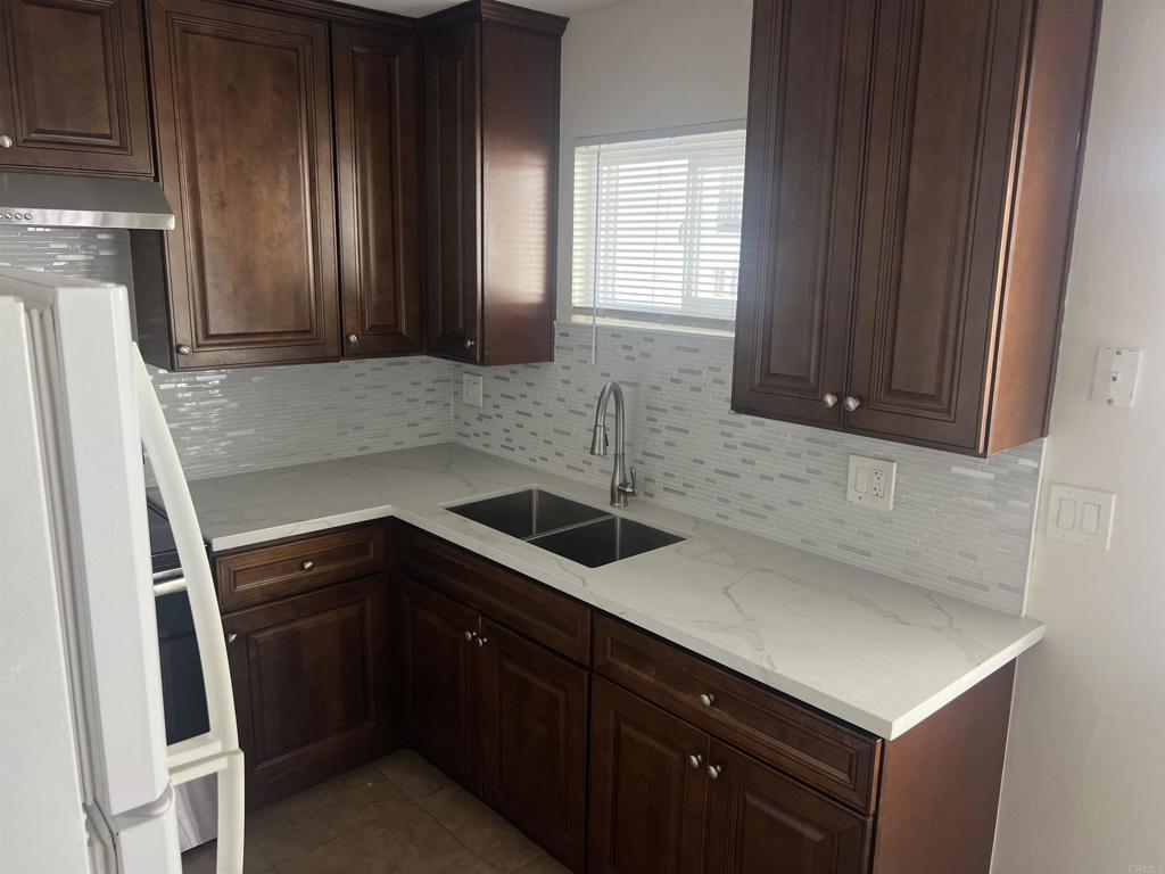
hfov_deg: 67.3
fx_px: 875
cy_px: 437
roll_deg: -1.0
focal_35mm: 26
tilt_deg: -12.8
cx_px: 582
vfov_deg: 53.1
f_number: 1.5
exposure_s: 1/121
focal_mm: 5.7
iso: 64
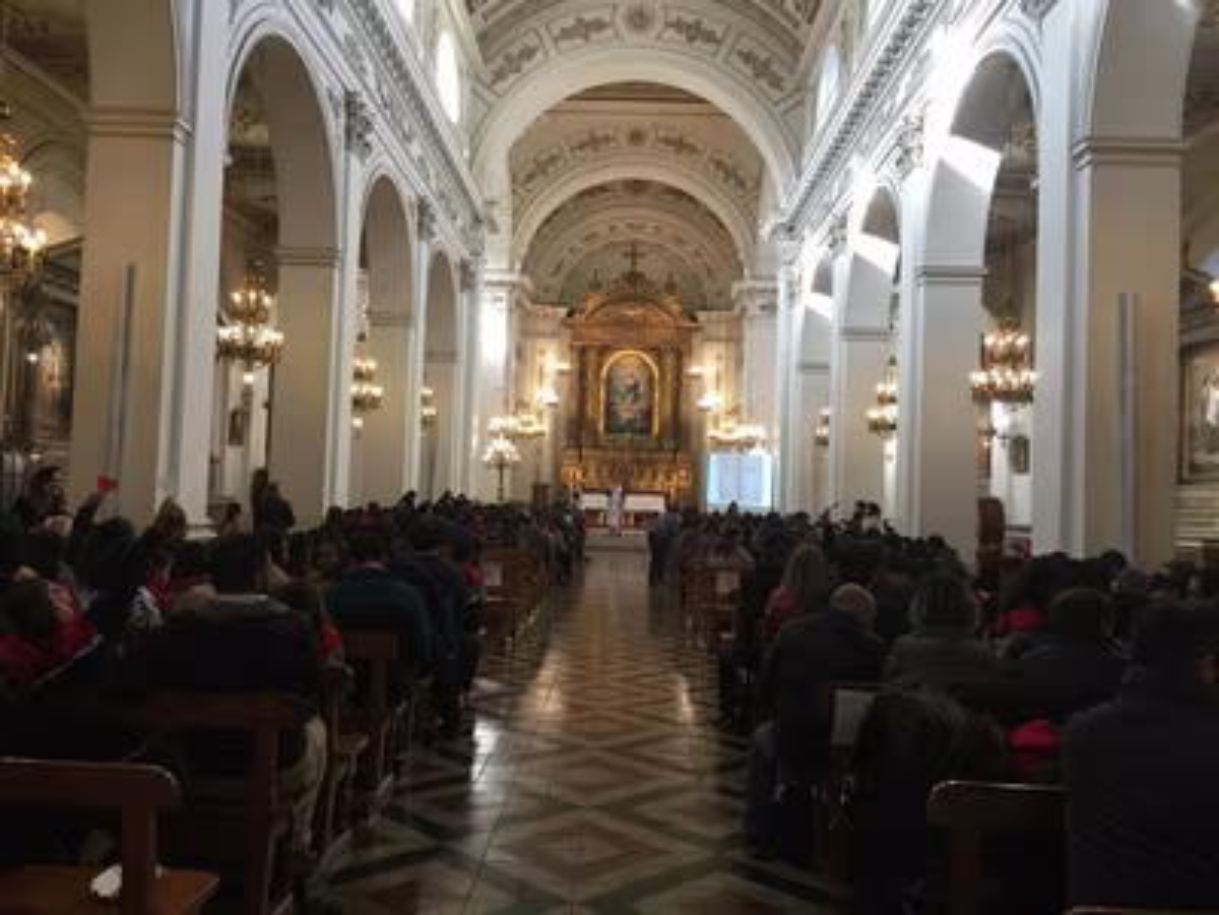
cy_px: 458
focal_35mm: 29
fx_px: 1021
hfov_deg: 61.7
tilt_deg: +2.7
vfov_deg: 48.2
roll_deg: -2.1
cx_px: 610
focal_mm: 4.15
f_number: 2.2
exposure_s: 1/17
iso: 50
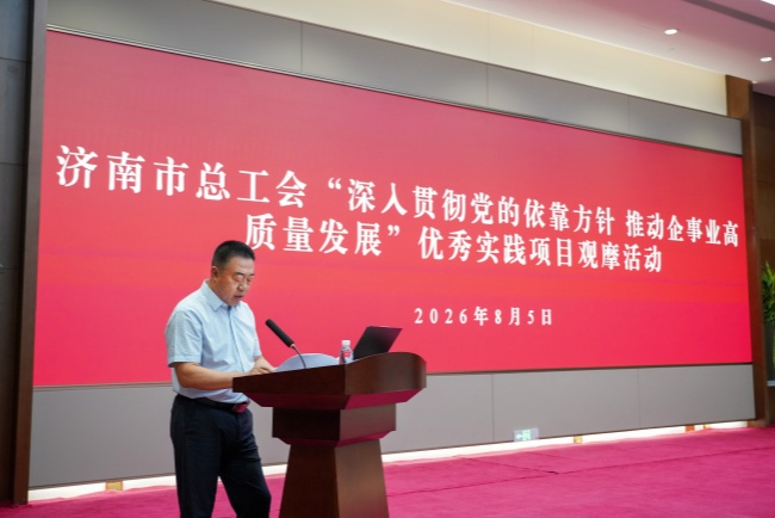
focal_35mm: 38
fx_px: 818
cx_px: 388
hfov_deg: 50.7
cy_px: 259
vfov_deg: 35.1
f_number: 4
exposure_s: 1/160
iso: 2500
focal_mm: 38
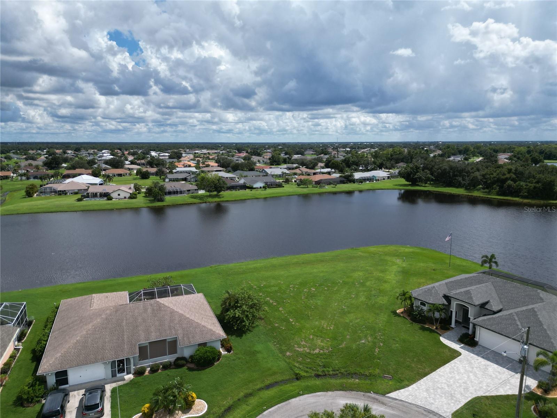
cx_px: 278
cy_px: 209
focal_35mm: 24
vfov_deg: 56.8
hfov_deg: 71.6
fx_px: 386
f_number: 1.7
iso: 120
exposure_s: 1/4000
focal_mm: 6.72
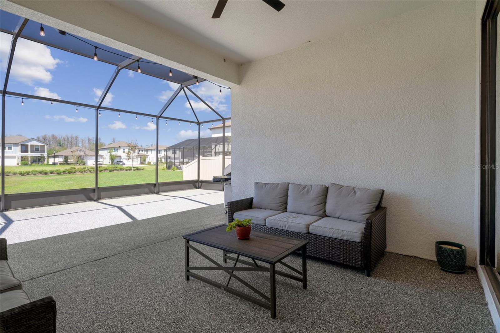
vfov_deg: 70.4
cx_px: 250
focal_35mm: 17
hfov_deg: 93.3
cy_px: 166
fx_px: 236
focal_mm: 17
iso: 320
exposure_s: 1/100
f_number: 9
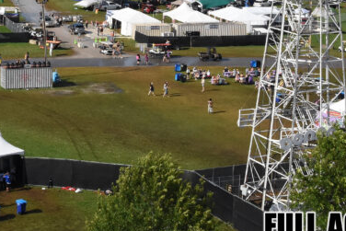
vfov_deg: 13.7
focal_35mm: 98
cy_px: -12
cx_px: -18
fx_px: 942
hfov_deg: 20.0
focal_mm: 24
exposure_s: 1/1250
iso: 1250
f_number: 18
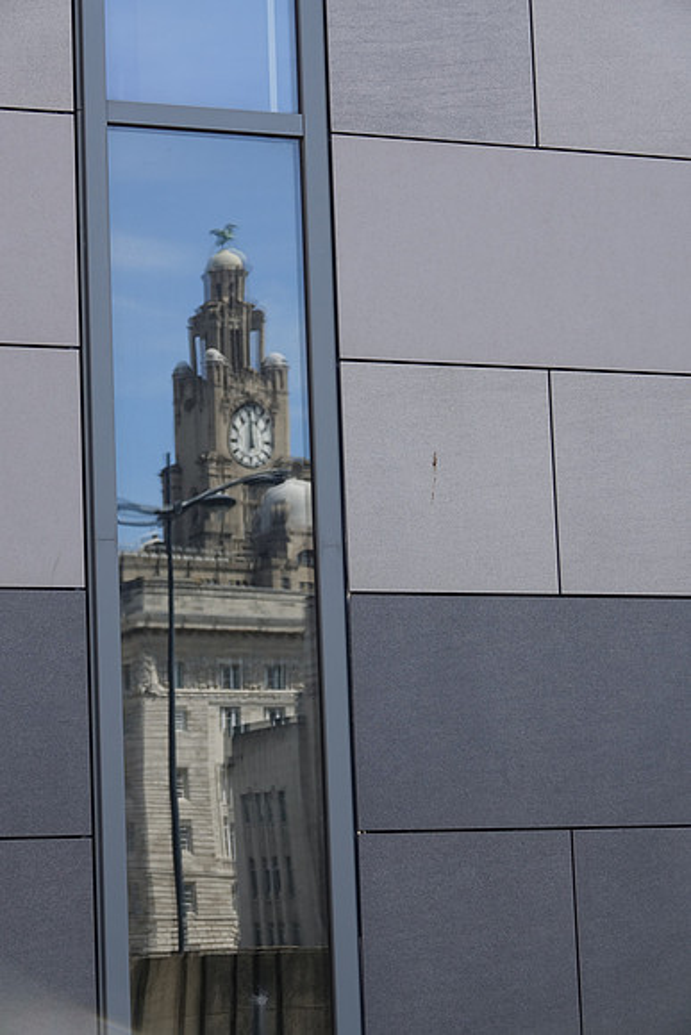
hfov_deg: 13.2
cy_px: 518
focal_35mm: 104
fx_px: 2992
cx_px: 346
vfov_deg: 19.6
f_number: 4
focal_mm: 38.04
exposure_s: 1/200
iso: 100
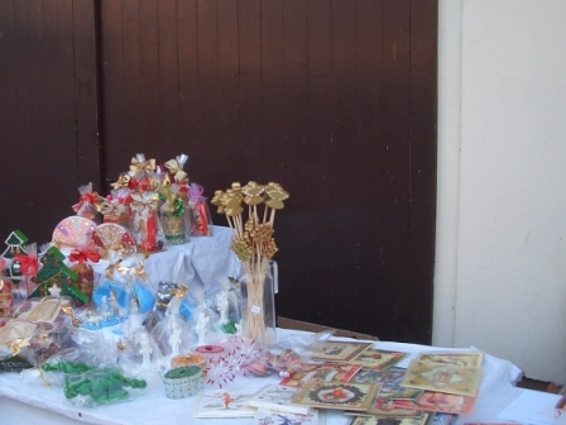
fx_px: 818
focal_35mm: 50
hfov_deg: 37.9
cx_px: 210
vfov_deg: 29.1
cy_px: 242
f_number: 2.6
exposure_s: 1/200
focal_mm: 5.8
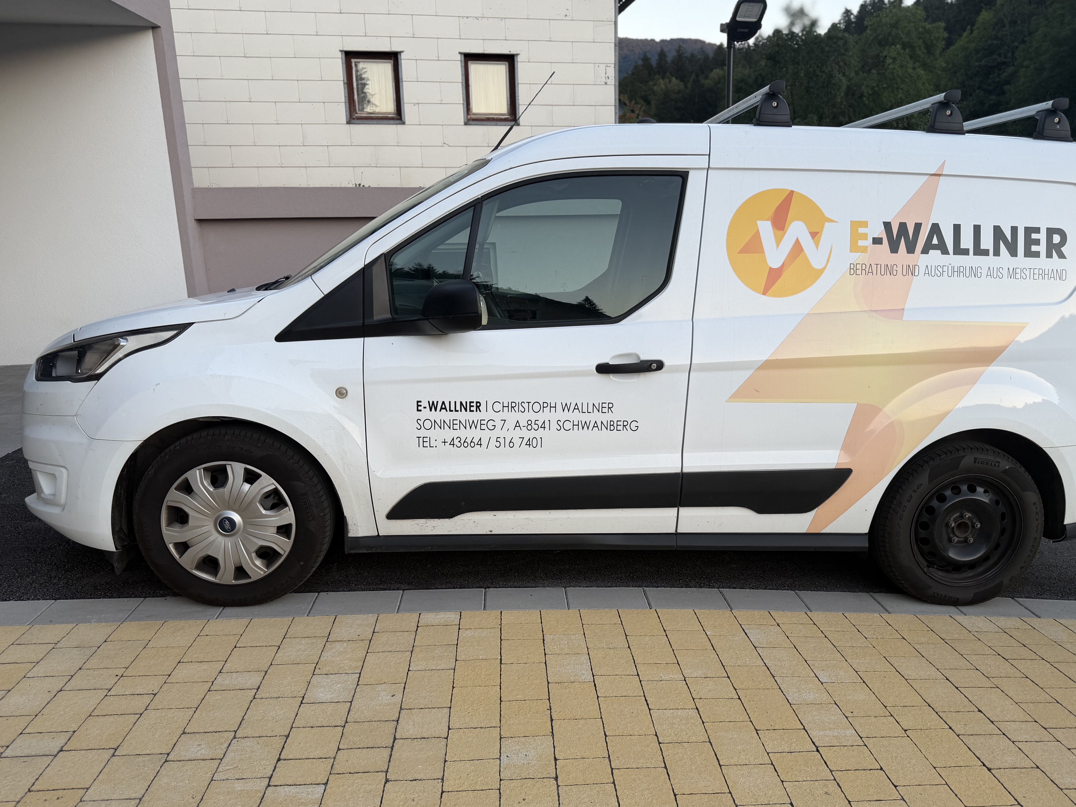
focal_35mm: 27
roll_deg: +1.4
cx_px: 597
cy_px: 425
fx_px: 839
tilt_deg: -14.6
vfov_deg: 51.3
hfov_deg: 65.1
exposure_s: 1/232
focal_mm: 6.76
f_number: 1.78
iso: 64
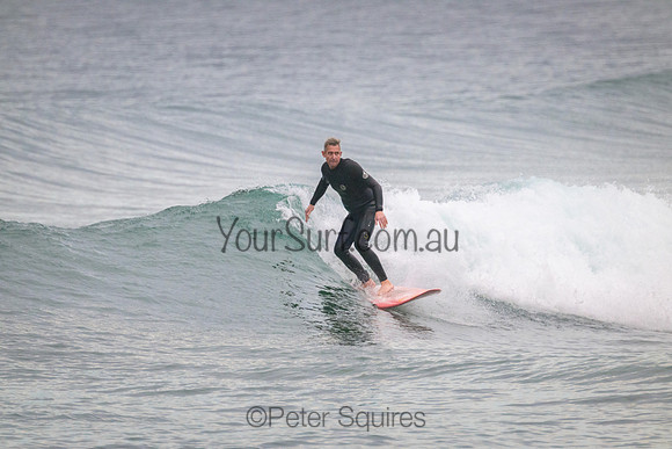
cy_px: 224
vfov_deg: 1.7
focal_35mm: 800
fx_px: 14936
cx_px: 336
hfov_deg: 2.6
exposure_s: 1/800
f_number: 11
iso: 4000
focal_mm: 800
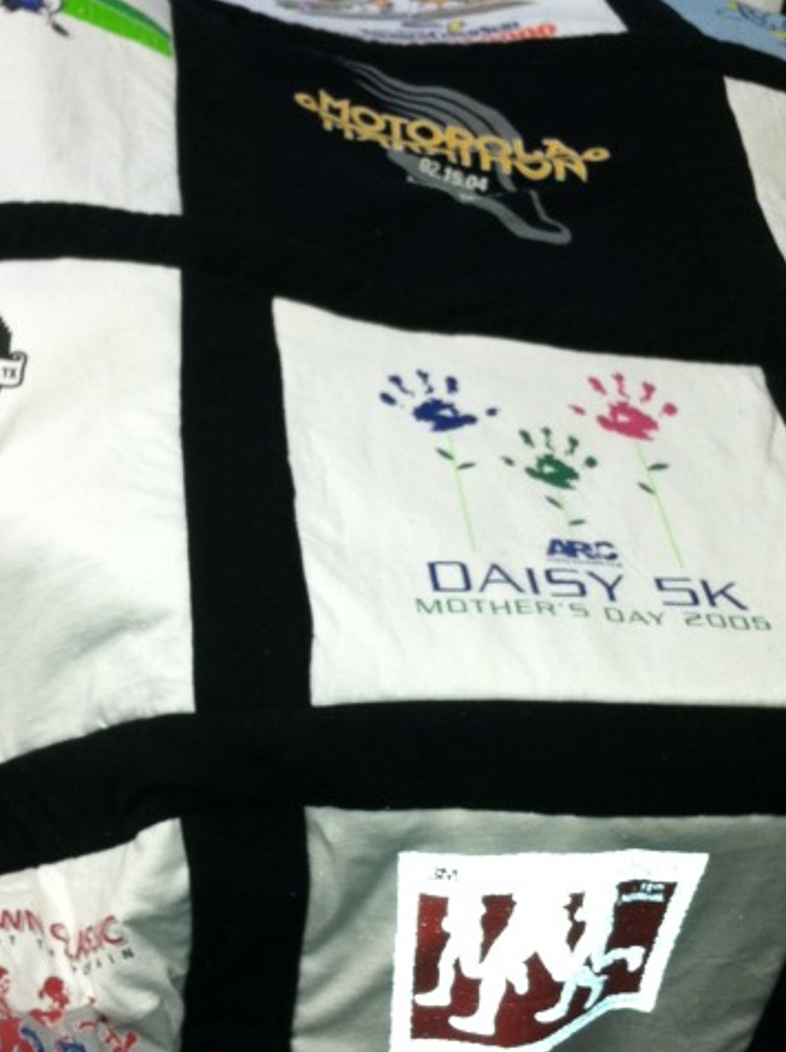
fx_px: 1911
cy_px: 553
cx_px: 254
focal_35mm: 63
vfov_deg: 30.7
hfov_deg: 23.1
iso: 80
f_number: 2.8
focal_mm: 3.85
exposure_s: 1/20
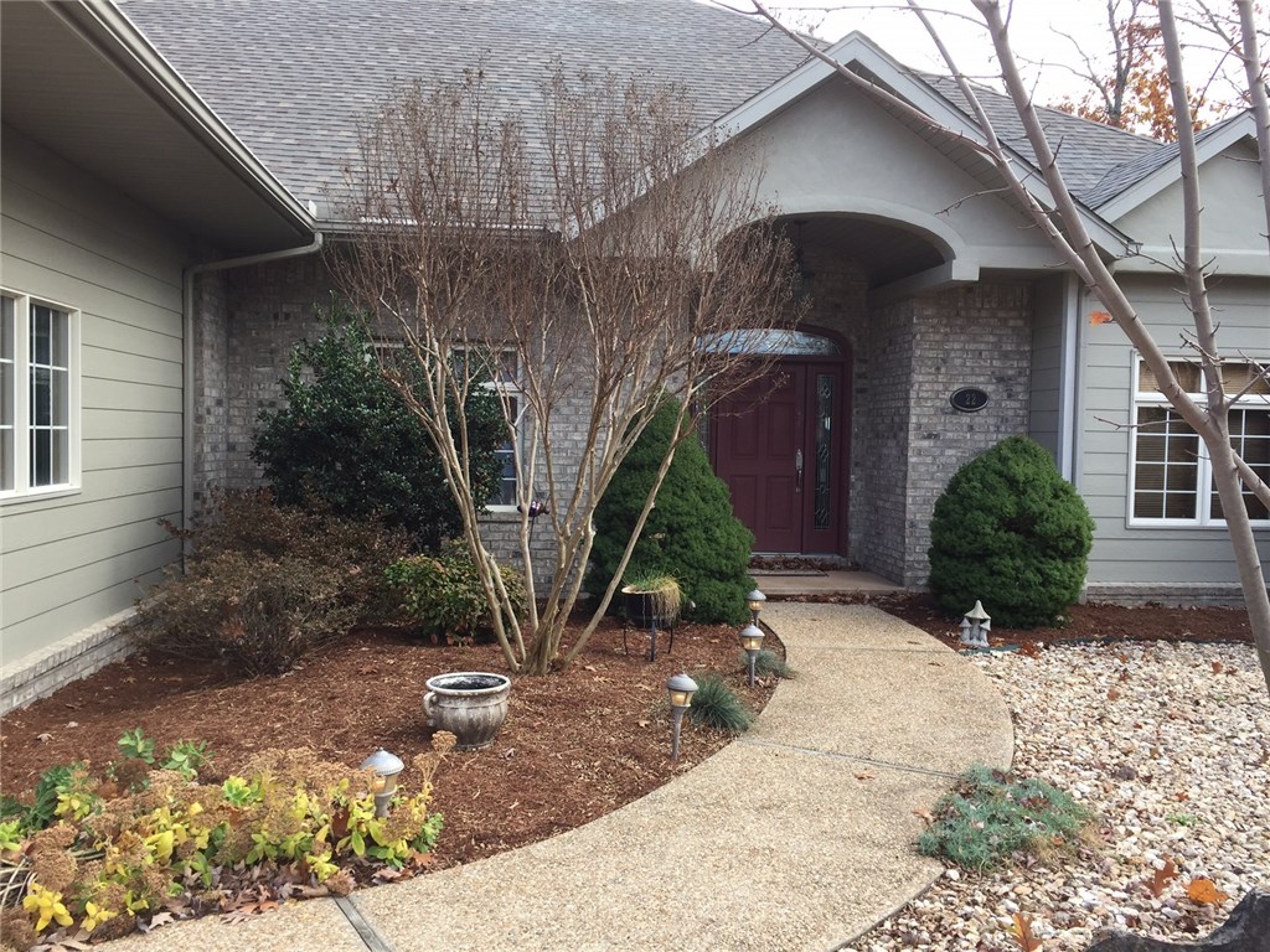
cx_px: 635
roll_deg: -1.7
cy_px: 476
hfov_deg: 61.7
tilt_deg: -1.8
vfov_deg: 48.2
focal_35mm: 29
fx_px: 1064
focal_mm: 4.15
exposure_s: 1/200
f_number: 2.2
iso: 32
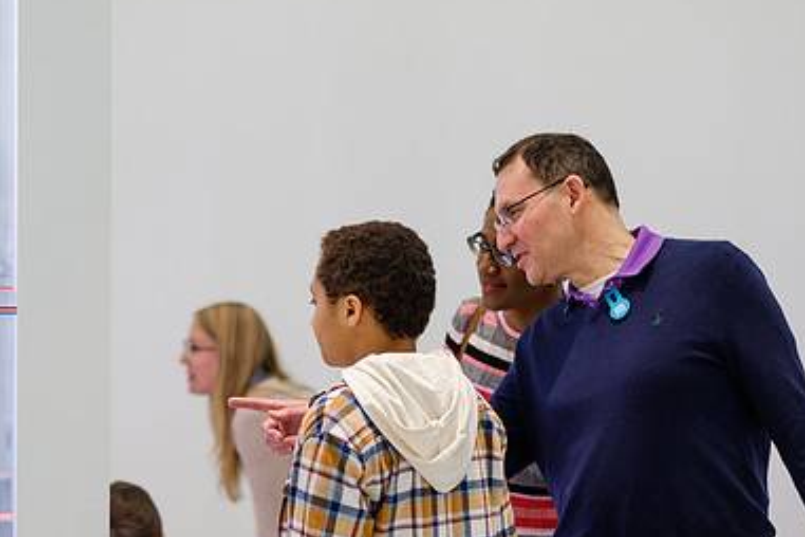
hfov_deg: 15.9
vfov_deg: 10.6
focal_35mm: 129
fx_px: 2884
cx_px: 288
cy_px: 310
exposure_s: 1/105
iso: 200
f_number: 1.6
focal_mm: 56
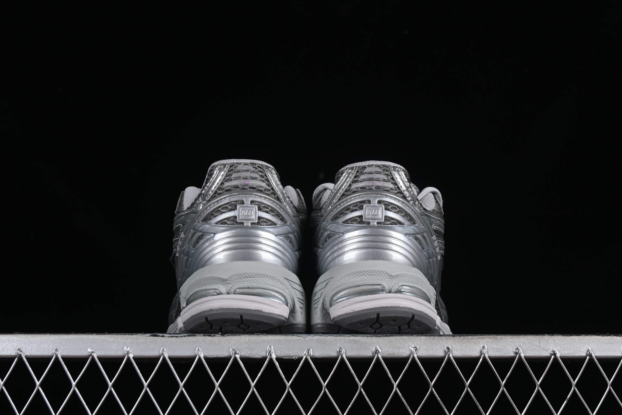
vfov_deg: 18.2
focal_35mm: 75
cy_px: 208
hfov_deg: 27.0
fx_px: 1296
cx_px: 311
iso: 160
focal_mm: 50
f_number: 8
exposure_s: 1/80
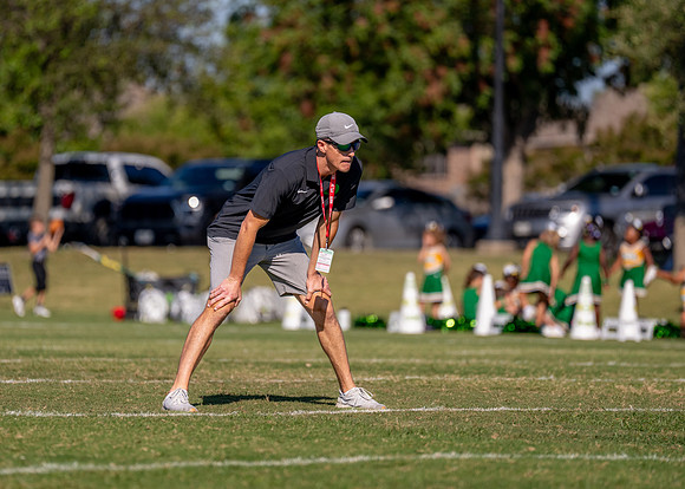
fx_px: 5618
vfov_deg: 5.0
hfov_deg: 7.0
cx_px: 300
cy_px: 230
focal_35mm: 289
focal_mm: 200
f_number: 2.8
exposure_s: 1/6400
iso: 250
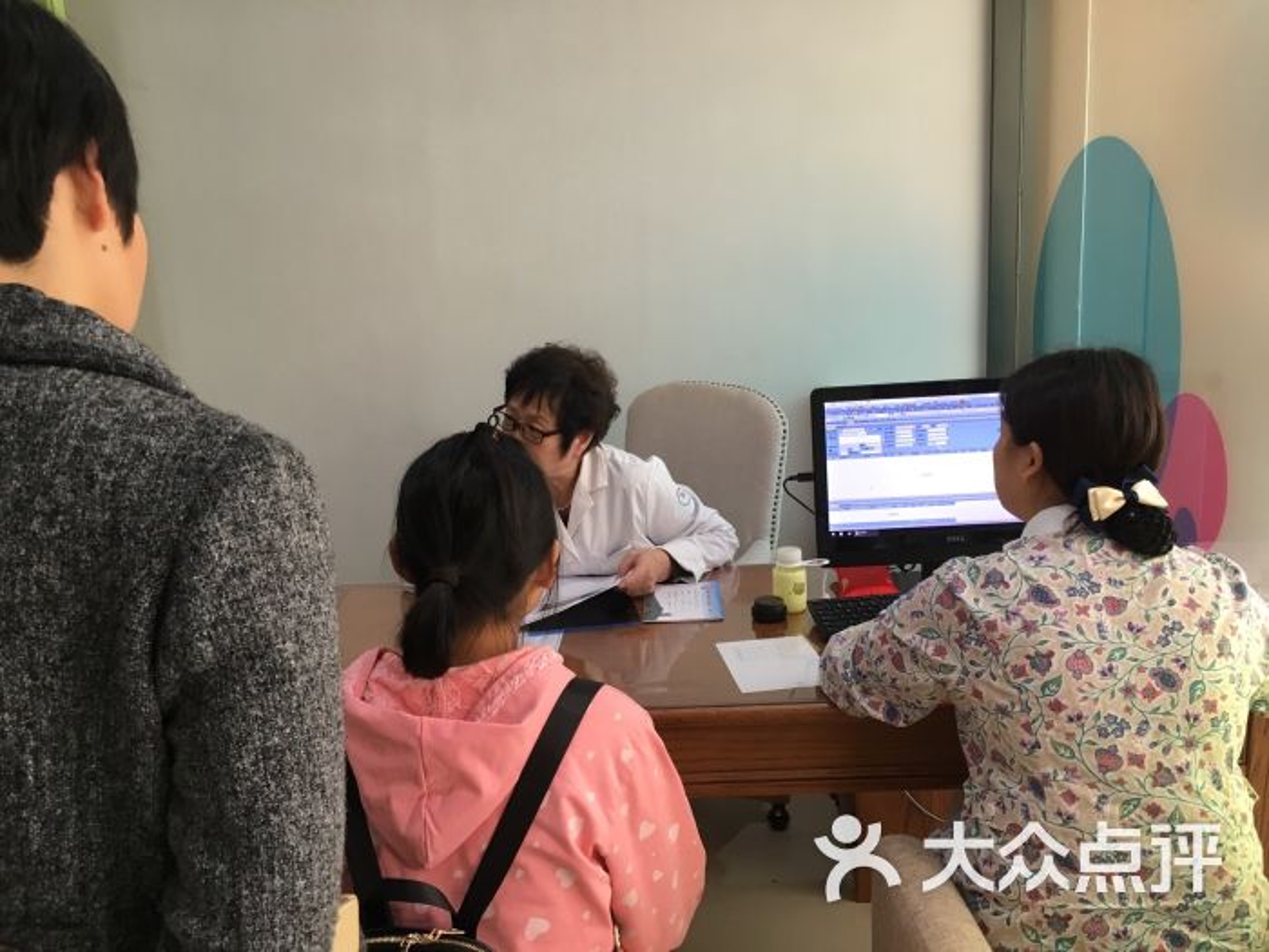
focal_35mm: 29
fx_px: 1063
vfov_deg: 48.2
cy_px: 476
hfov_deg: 61.7
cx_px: 634
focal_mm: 4.15
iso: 50
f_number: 2.2
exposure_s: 1/33
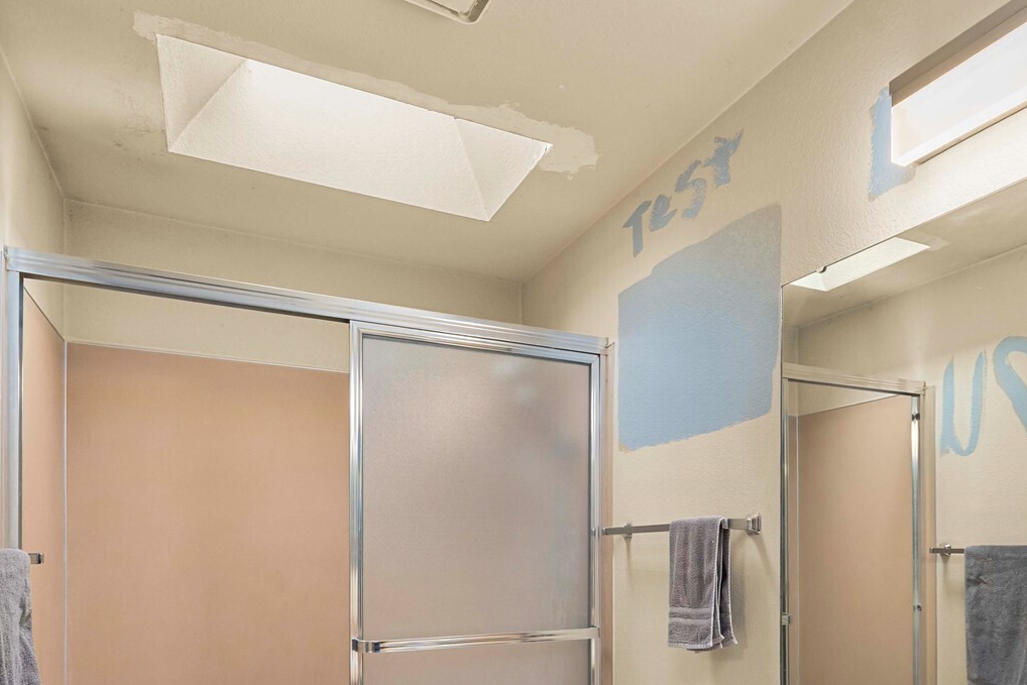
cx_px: 652
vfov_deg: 48.8
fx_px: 713
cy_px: 533
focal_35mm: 25
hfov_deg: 70.2
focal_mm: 15
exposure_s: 1/30
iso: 800
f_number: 6.7
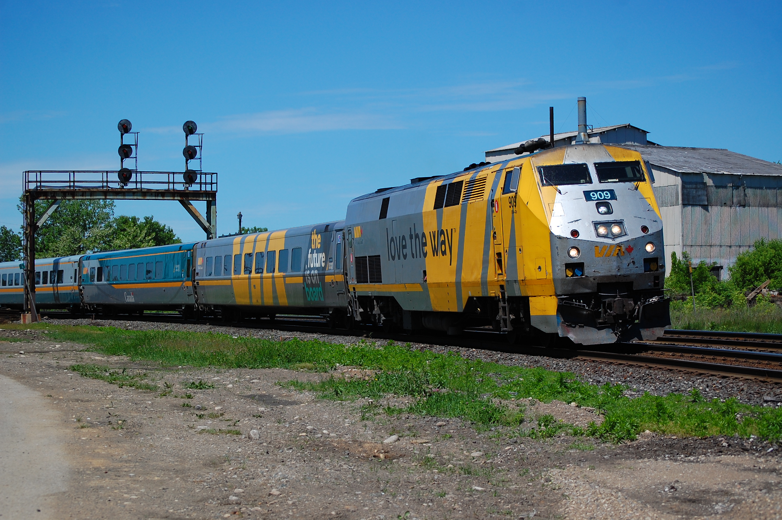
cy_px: 260
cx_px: 391
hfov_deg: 24.6
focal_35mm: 82
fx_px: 1790
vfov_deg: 16.5
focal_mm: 55
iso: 200
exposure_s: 1/1600
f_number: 5
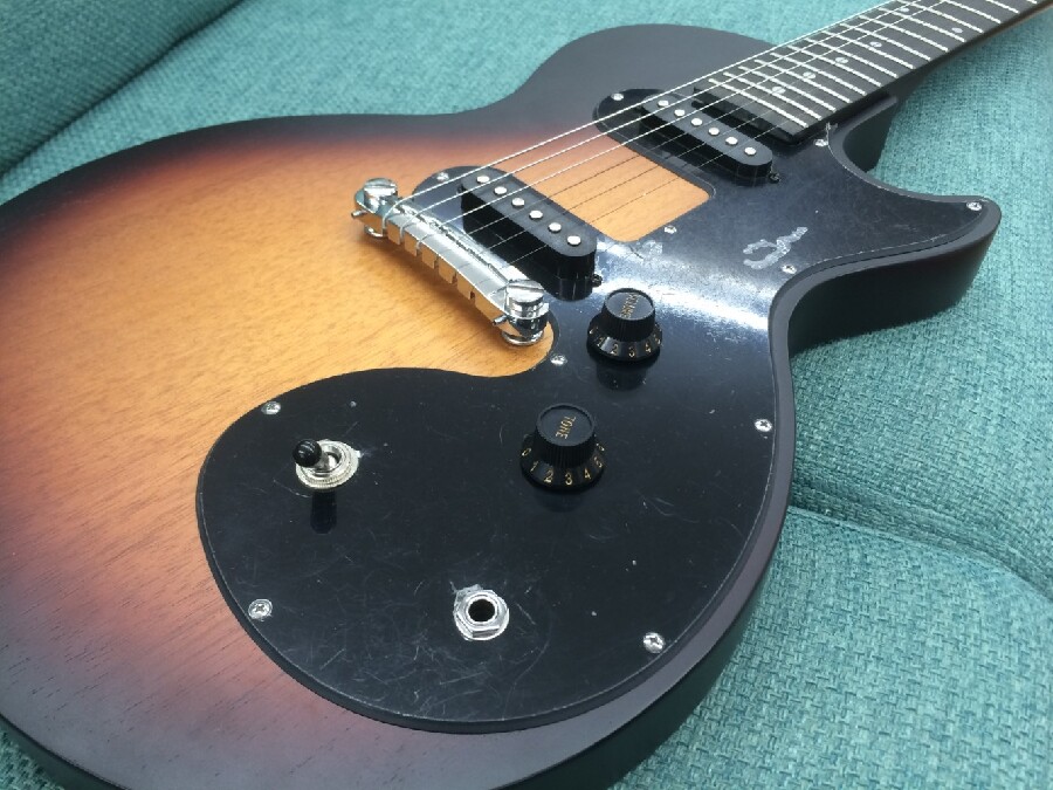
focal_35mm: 29
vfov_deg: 48.2
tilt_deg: -48.3
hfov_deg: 61.7
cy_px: 395
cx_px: 526
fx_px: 882
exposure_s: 1/30
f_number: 2.2
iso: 64
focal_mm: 4.15
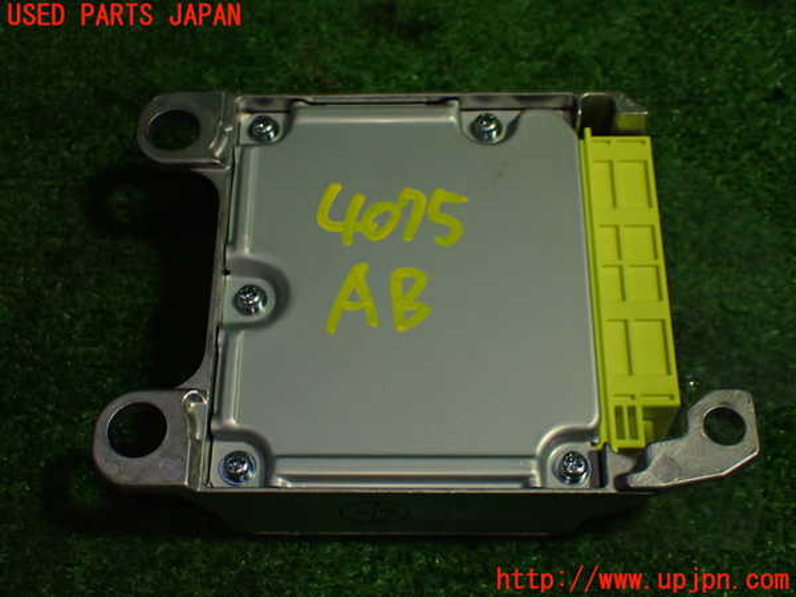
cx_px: 398
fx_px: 1150
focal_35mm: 50
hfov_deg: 38.2
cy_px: 298
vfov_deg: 29.1
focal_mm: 9.01
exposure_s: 1/200
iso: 640
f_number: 3.2
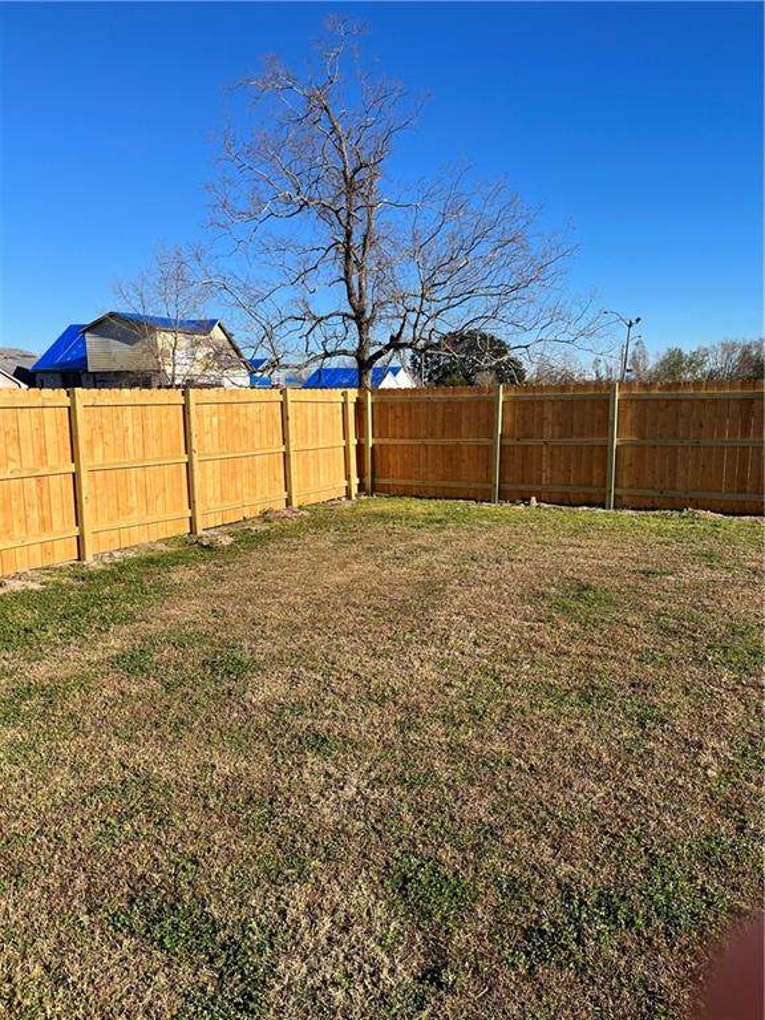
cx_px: 382
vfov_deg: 67.3
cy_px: 510
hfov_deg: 53.1
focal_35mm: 26
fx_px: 766
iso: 50
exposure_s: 1/3311
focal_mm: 5.1
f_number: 1.6
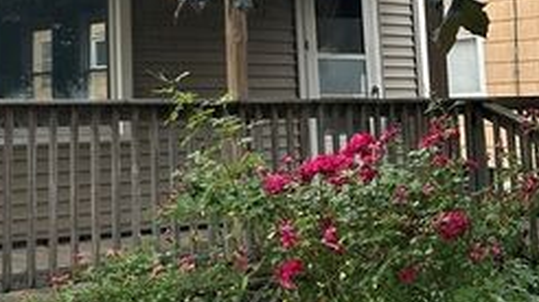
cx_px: 94
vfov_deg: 16.4
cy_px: -32
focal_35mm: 71
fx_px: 1014
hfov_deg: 29.0
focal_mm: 6.86
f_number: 1.78
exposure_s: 1/121
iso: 64
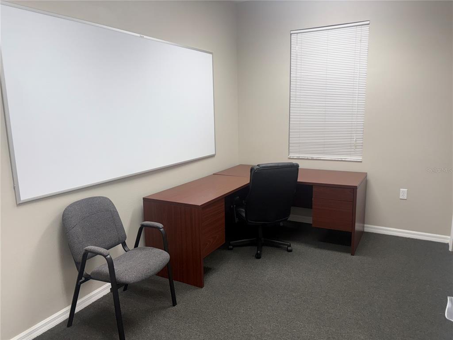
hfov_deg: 67.3
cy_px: 170
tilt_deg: -10.5
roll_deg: +1.6
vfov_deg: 53.1
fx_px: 340
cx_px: 226
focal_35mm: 26
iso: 80
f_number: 1.6
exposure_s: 1/120
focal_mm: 5.96
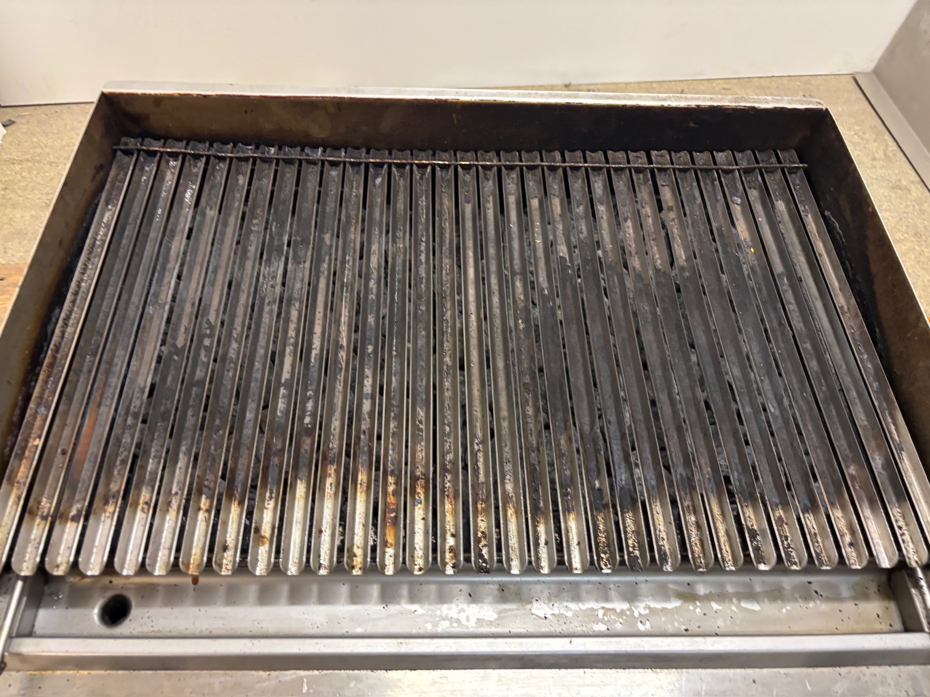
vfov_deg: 53.1
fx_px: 699
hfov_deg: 67.3
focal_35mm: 26
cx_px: 465
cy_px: 348
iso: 320
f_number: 1.6
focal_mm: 5.96
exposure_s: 1/50
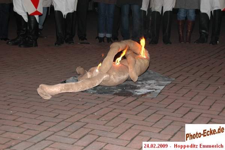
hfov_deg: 29.3
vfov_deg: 19.7
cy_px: 75
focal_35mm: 69
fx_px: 431
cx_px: 112
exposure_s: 1/60
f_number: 5
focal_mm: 46
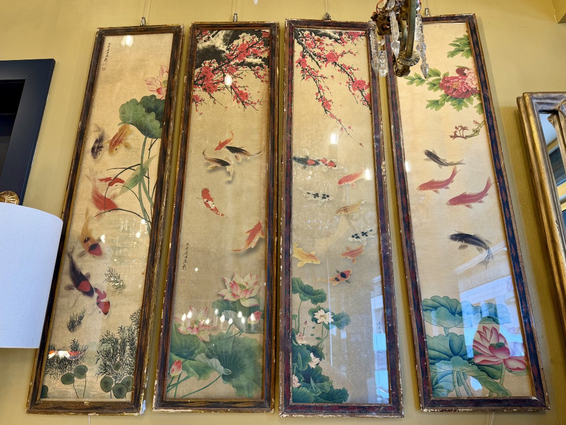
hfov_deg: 71.6
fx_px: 392
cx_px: 283
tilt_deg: +18.6
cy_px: 212
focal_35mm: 24
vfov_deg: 56.8
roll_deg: -1.8
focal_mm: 6.76
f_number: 1.78
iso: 50
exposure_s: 1/132
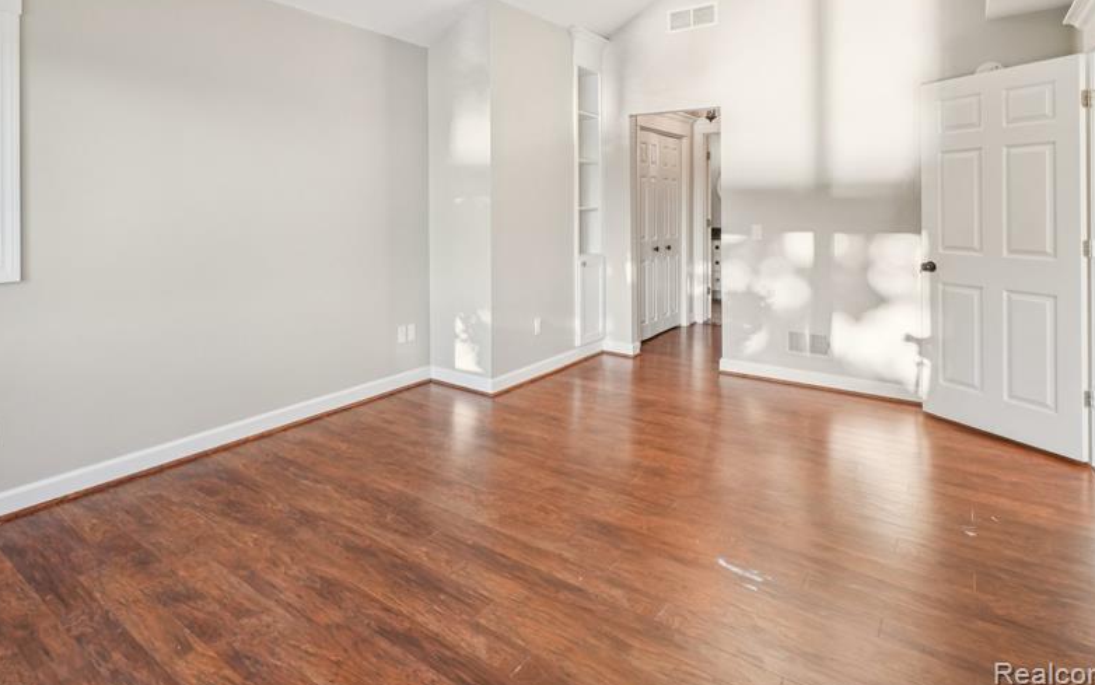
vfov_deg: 58.1
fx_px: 597
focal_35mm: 20
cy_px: 219
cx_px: 419
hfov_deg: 83.6
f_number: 8
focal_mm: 10
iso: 320
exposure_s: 1/30
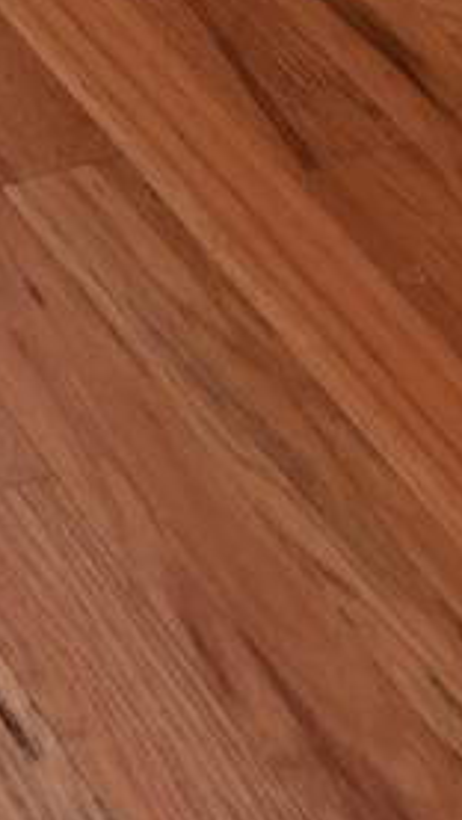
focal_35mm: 159
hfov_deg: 7.3
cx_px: -515
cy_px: -2037
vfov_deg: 9.1
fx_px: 3460
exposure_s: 1/6
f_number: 5
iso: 250
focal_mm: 14
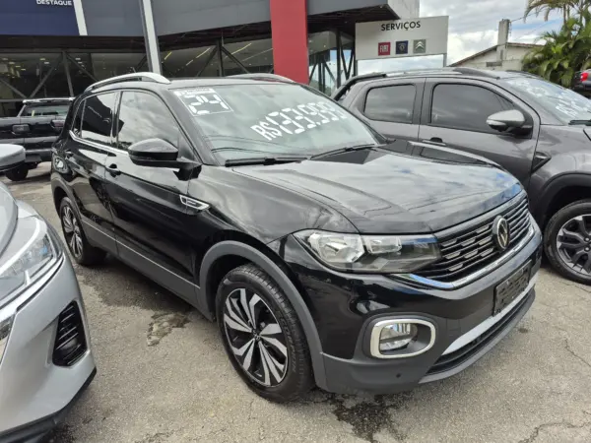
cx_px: 296
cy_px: 222
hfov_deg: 73.9
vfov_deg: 58.9
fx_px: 393
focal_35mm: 23
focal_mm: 5.4
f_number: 1.8
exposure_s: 1/898
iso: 25
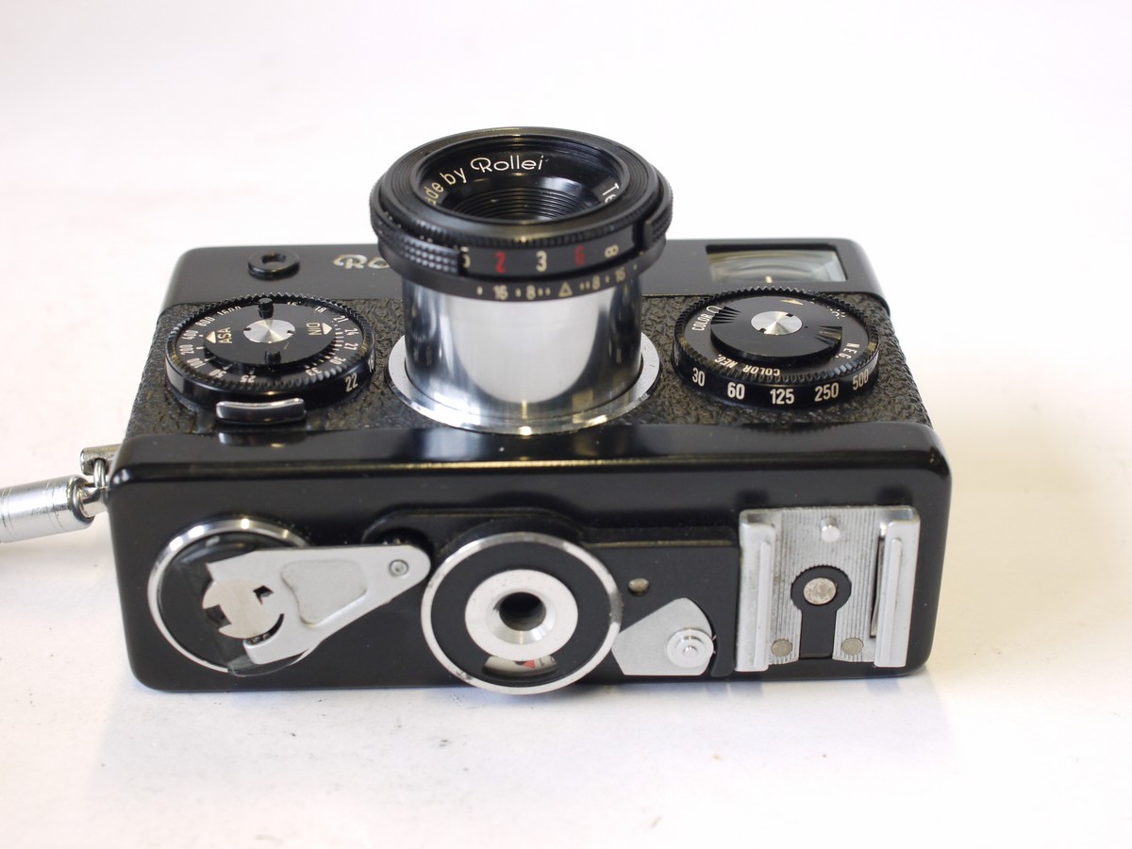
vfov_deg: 24.4
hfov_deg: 32.2
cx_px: 566
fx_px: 1962
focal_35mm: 60
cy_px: 424
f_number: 6.3
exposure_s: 1/30
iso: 400
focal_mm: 30
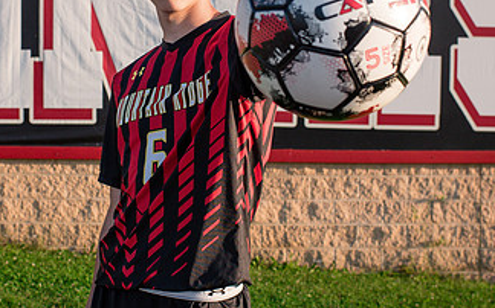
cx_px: 187
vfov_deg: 19.2
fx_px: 903
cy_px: 63
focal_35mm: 67
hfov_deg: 30.5
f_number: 5.6
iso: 500
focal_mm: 35
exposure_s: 1/2000
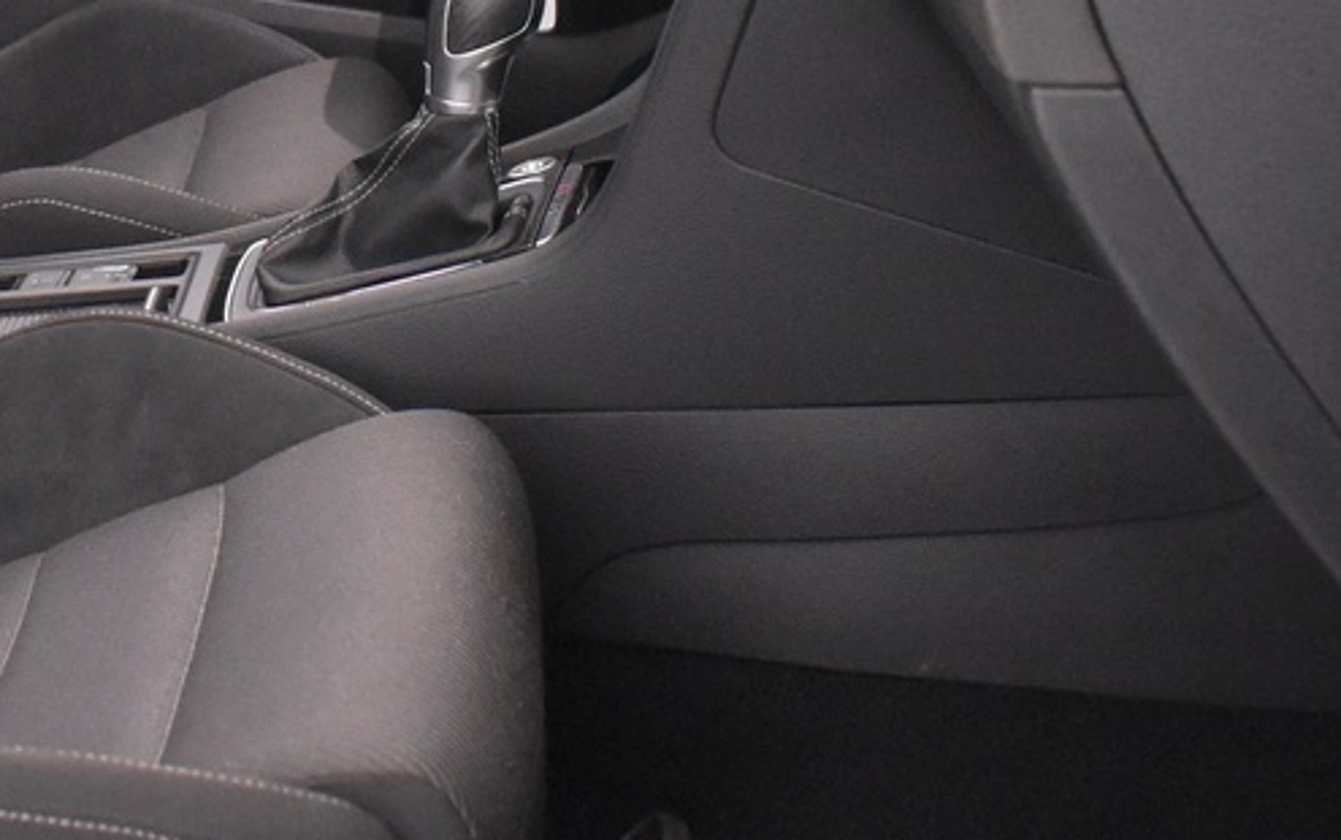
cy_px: 89
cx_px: 214
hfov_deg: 22.6
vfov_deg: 14.4
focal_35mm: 90
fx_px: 3291
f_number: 3.5
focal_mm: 18
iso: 3200
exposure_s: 1/20
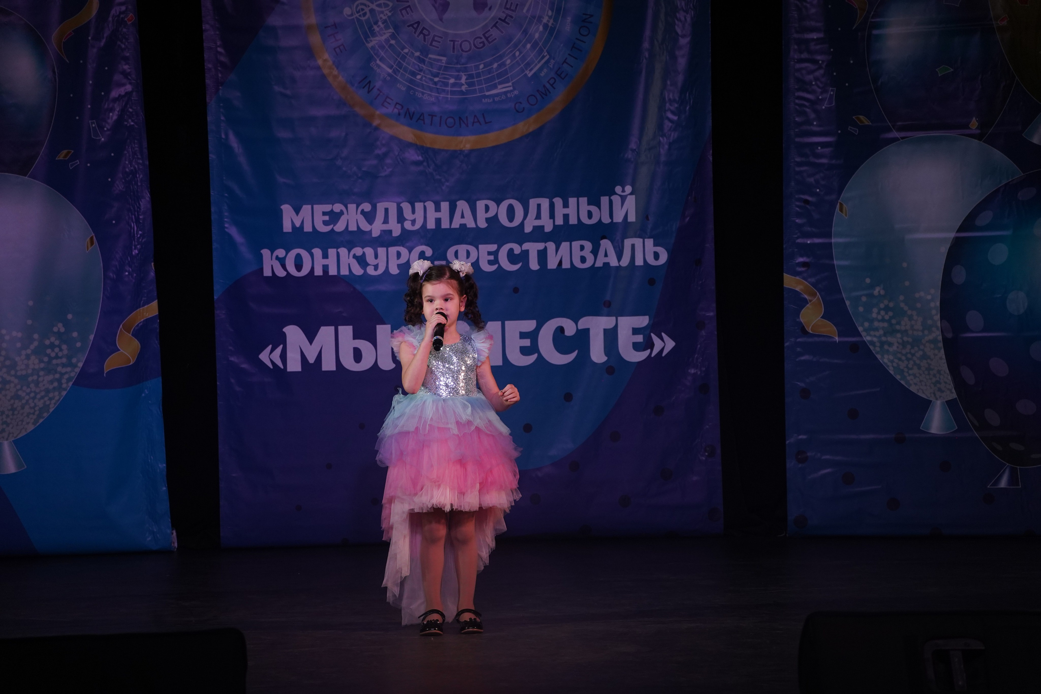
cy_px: 347
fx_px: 4193
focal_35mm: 145
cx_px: 520
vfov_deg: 9.5
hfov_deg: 14.2
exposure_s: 1/400
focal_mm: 145
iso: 2000
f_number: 5.6
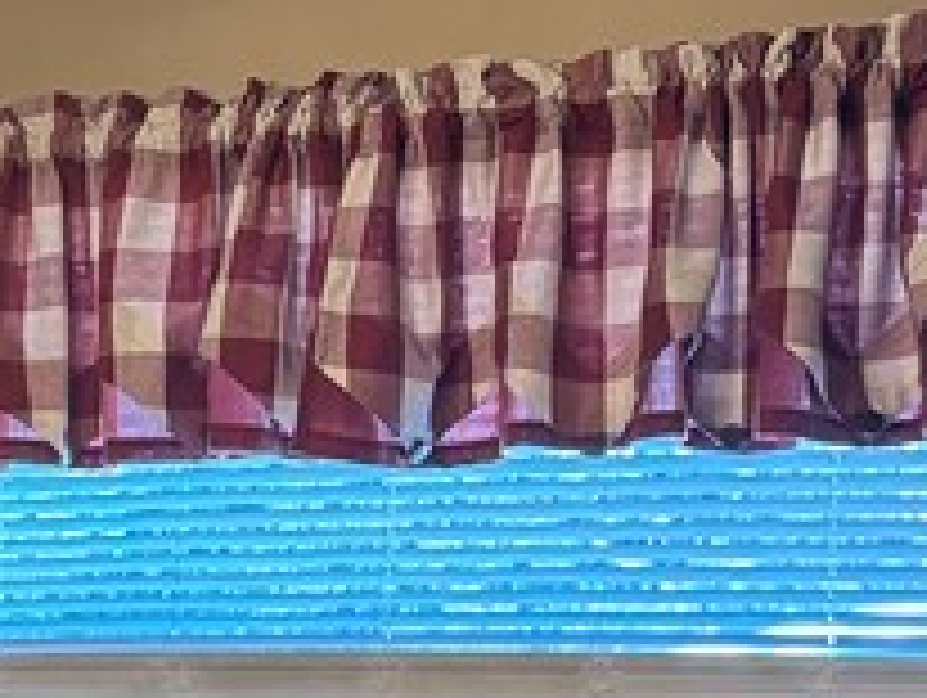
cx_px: -594
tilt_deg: -2.9
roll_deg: -1.4
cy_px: 991
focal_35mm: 129
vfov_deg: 11.1
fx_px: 3459
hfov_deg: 14.0
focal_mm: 5.96
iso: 125
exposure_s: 1/60
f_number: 1.6
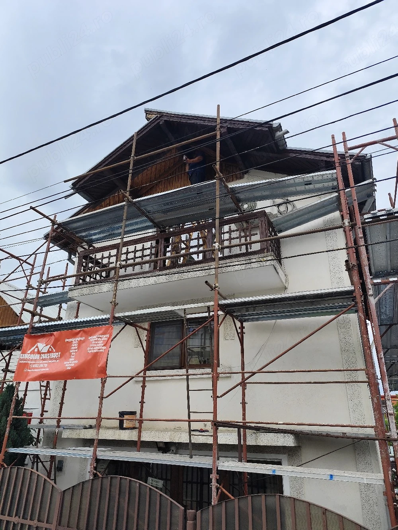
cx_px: 199
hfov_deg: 58.9
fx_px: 353
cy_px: 265
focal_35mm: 23
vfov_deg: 73.9
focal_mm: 6.19
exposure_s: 1/769
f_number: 1.65
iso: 50
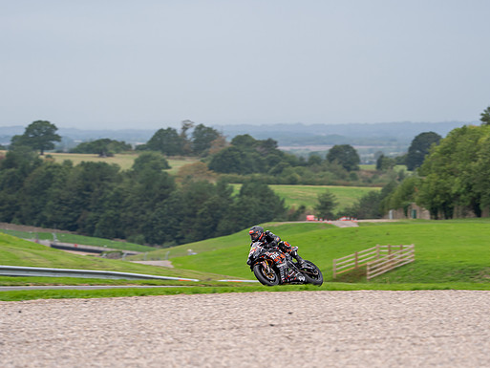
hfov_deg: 8.2
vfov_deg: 6.2
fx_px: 3398
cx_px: 290
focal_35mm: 240
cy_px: 174
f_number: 4.5
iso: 125
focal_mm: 200
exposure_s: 1/400
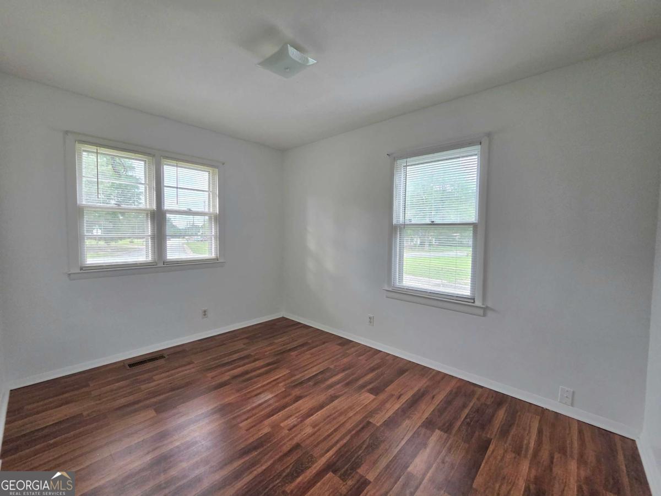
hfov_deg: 106.2
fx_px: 248
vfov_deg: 89.9
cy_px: 248
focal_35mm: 13
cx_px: 330
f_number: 2.2
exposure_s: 1/120
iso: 250
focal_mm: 2.2
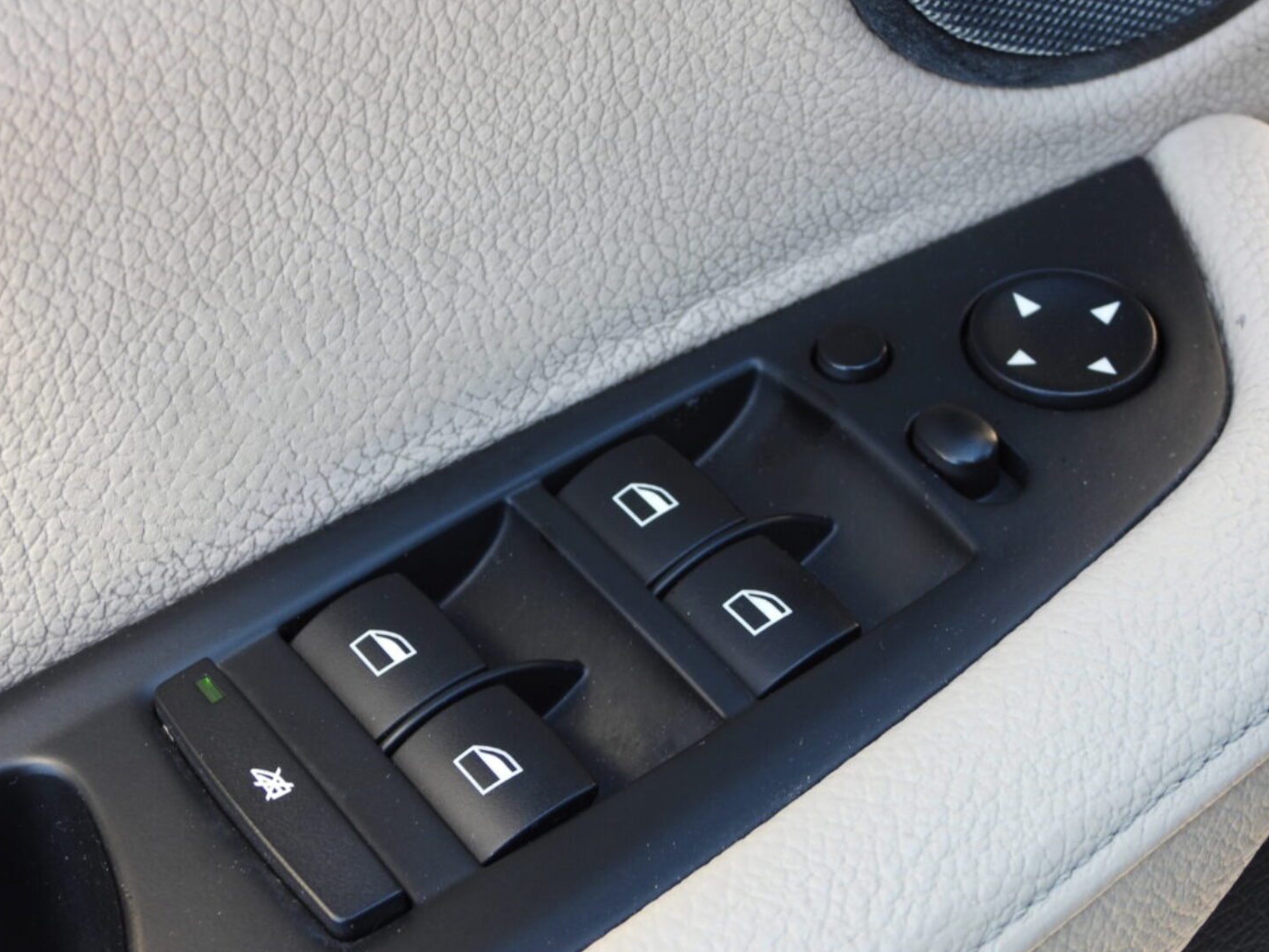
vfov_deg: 19.1
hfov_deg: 25.3
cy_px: 510
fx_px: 2824
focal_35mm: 77
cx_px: 661
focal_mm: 12.6
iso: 100
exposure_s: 1/50
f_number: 3.5
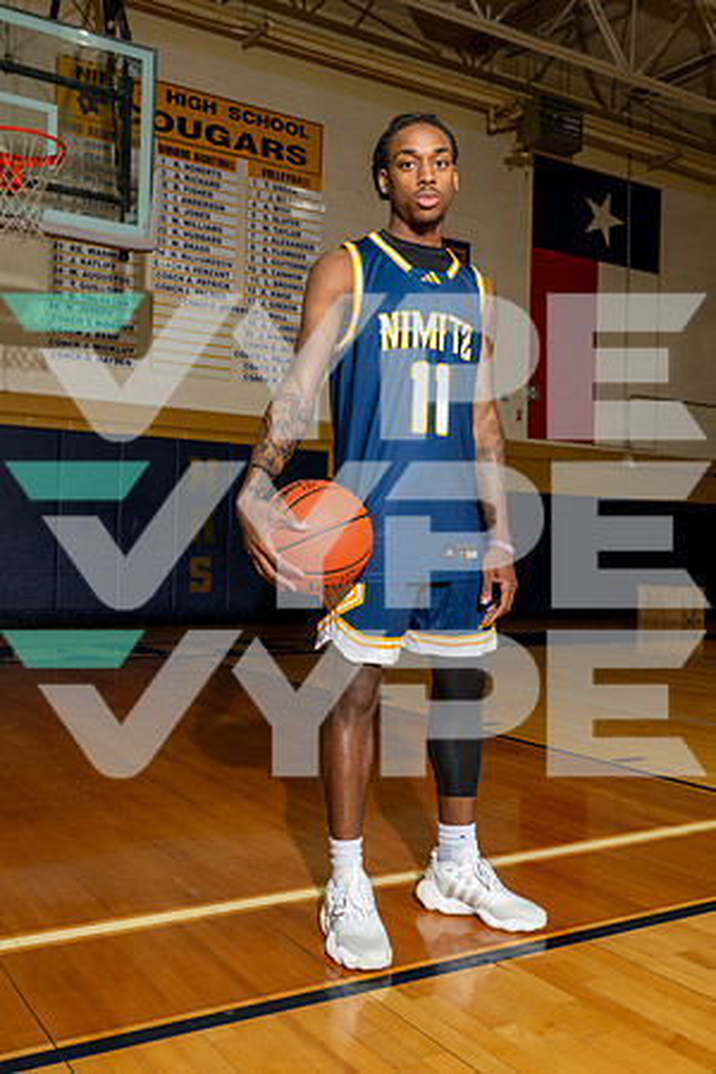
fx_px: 1044
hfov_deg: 37.9
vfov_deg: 54.4
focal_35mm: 35
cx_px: 358
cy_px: 537
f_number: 8
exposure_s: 1/250
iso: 800
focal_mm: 35
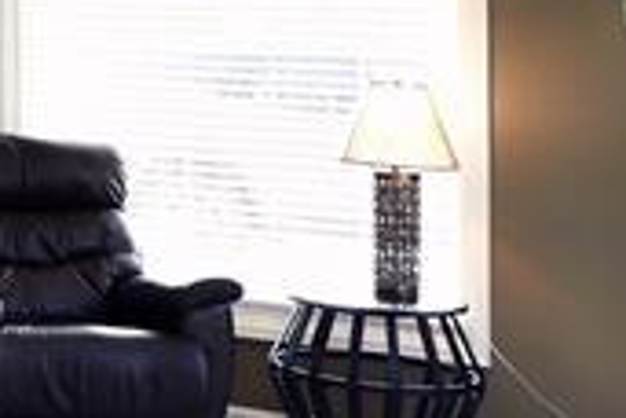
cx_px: -421
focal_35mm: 96
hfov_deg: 17.9
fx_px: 1669
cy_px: -29
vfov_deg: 14.0
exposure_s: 1/10
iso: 400
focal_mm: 16
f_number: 9
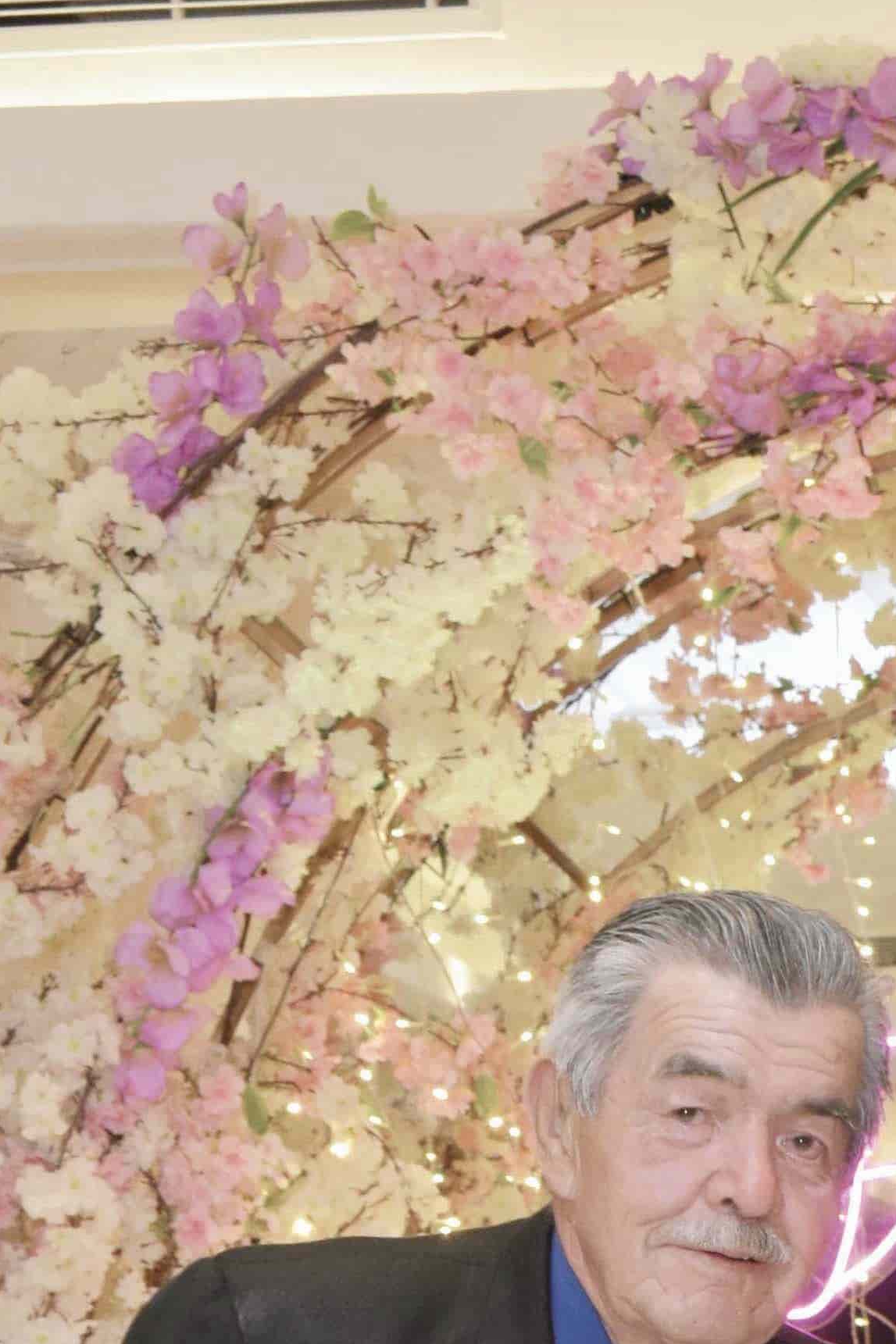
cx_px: 1173
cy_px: 2164
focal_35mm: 131
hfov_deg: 10.3
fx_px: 4882
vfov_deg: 14.4
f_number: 5.6
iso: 800
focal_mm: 25
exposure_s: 1/80
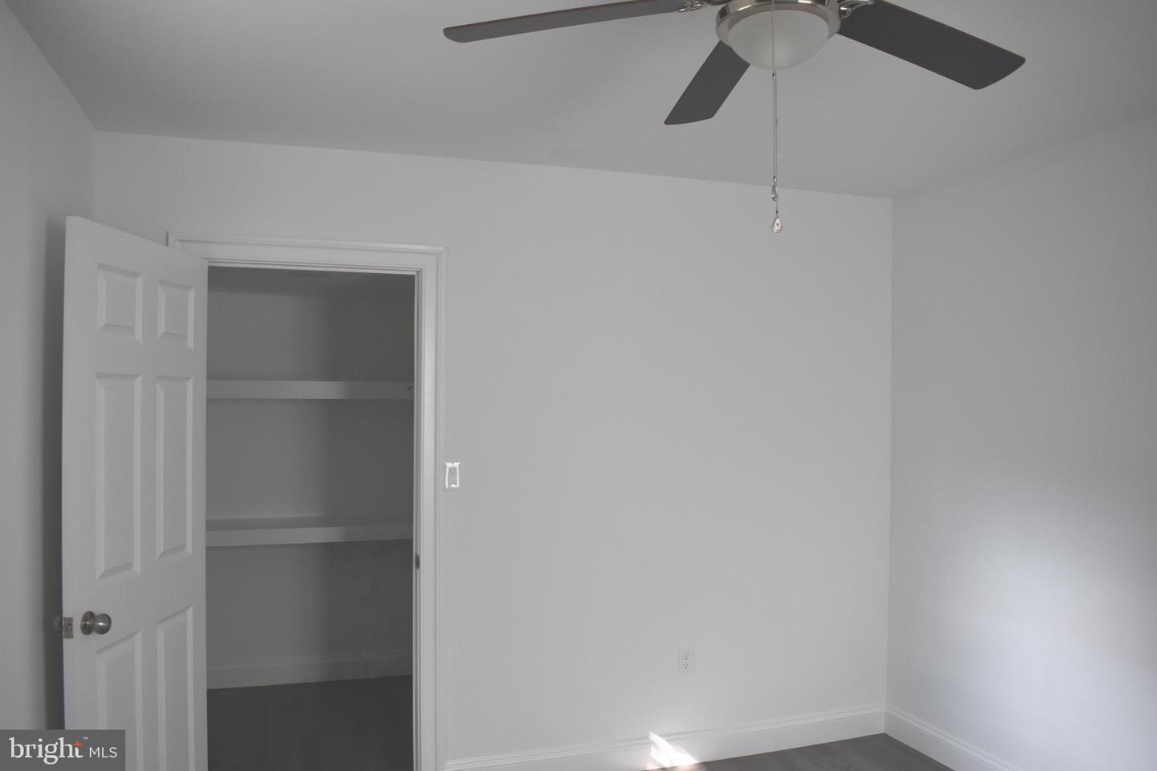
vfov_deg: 47.9
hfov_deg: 67.4
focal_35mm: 27
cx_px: 578
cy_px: 386
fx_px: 868
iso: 400
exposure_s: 1/100
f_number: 5
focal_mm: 18
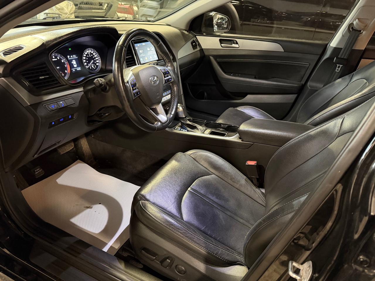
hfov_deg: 71.6
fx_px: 260
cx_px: 188
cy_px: 140
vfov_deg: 56.8
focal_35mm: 24
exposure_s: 1/30
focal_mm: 6.76
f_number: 1.78
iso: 800
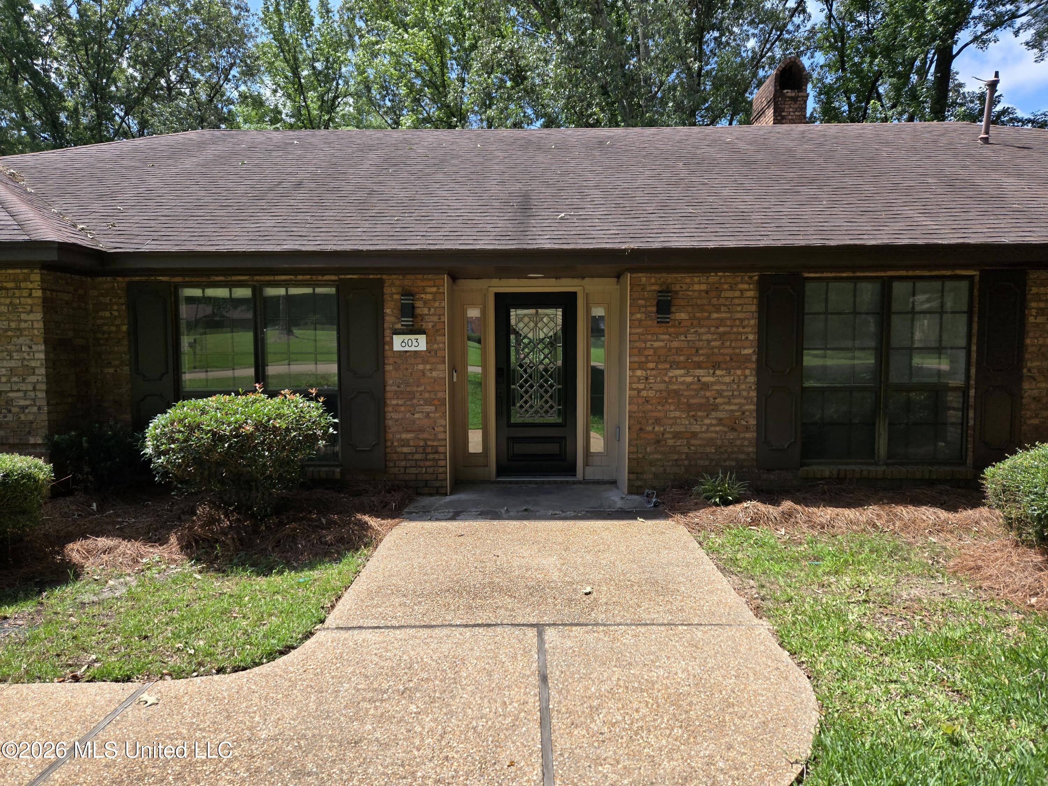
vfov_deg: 58.9
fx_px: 696
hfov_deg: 73.9
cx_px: 524
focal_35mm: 23
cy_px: 393
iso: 80
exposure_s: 1/2767
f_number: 1.8
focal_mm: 5.4
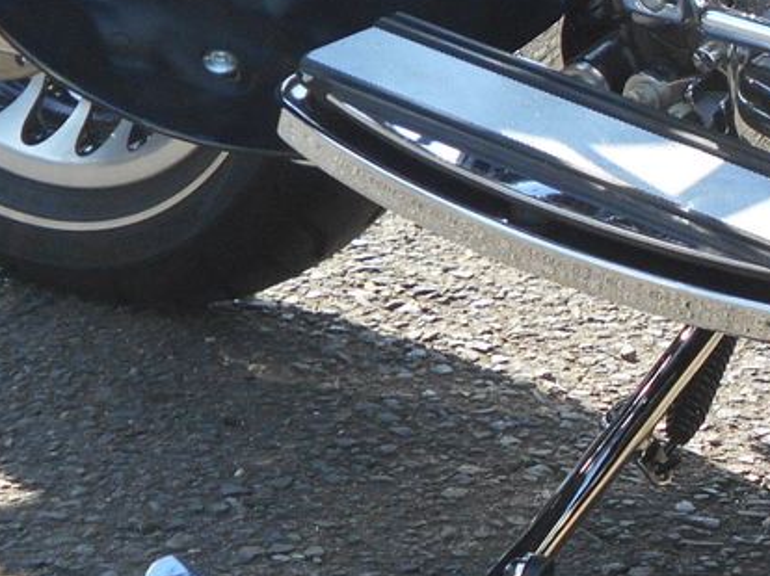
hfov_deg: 13.1
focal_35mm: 145
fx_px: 3224
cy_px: 20
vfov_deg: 10.2
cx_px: 1021
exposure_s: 1/250
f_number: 4.5
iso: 140
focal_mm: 8.8
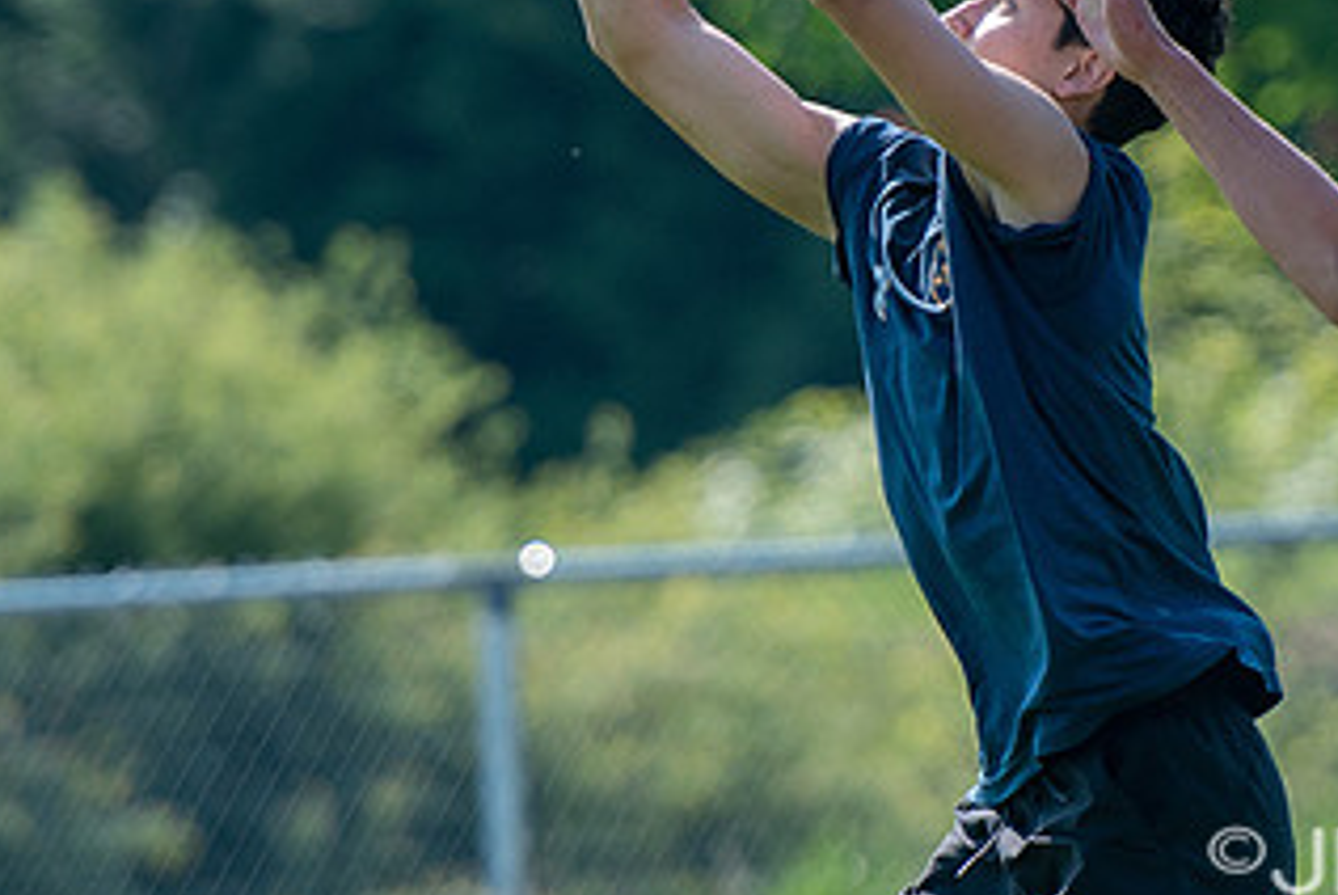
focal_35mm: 819
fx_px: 30467
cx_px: 978
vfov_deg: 1.7
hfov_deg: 2.5
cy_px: 326
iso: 200
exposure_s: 1/1600
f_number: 3.2
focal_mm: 200
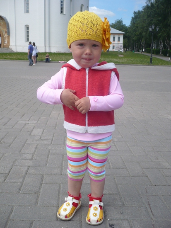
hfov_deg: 40.7
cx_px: 86
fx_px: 230
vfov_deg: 52.6
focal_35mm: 35
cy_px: 114
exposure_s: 1/1300
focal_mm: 5.8
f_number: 8
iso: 100
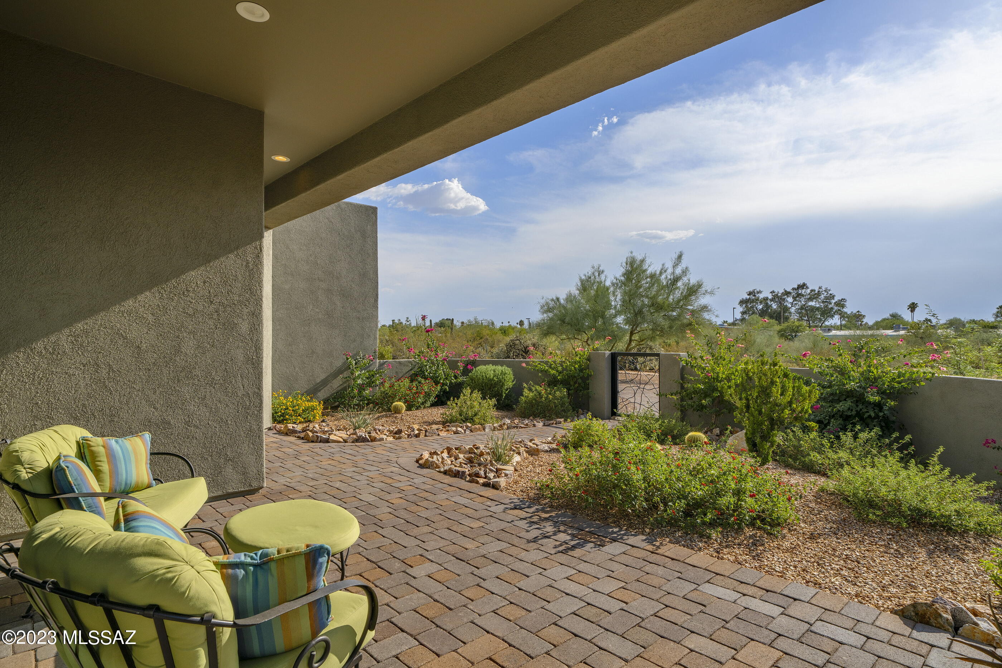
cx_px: 501
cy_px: 334
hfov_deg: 90.0
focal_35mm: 18
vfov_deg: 67.4
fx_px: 501
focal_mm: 18
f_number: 13
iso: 100
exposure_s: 1/160
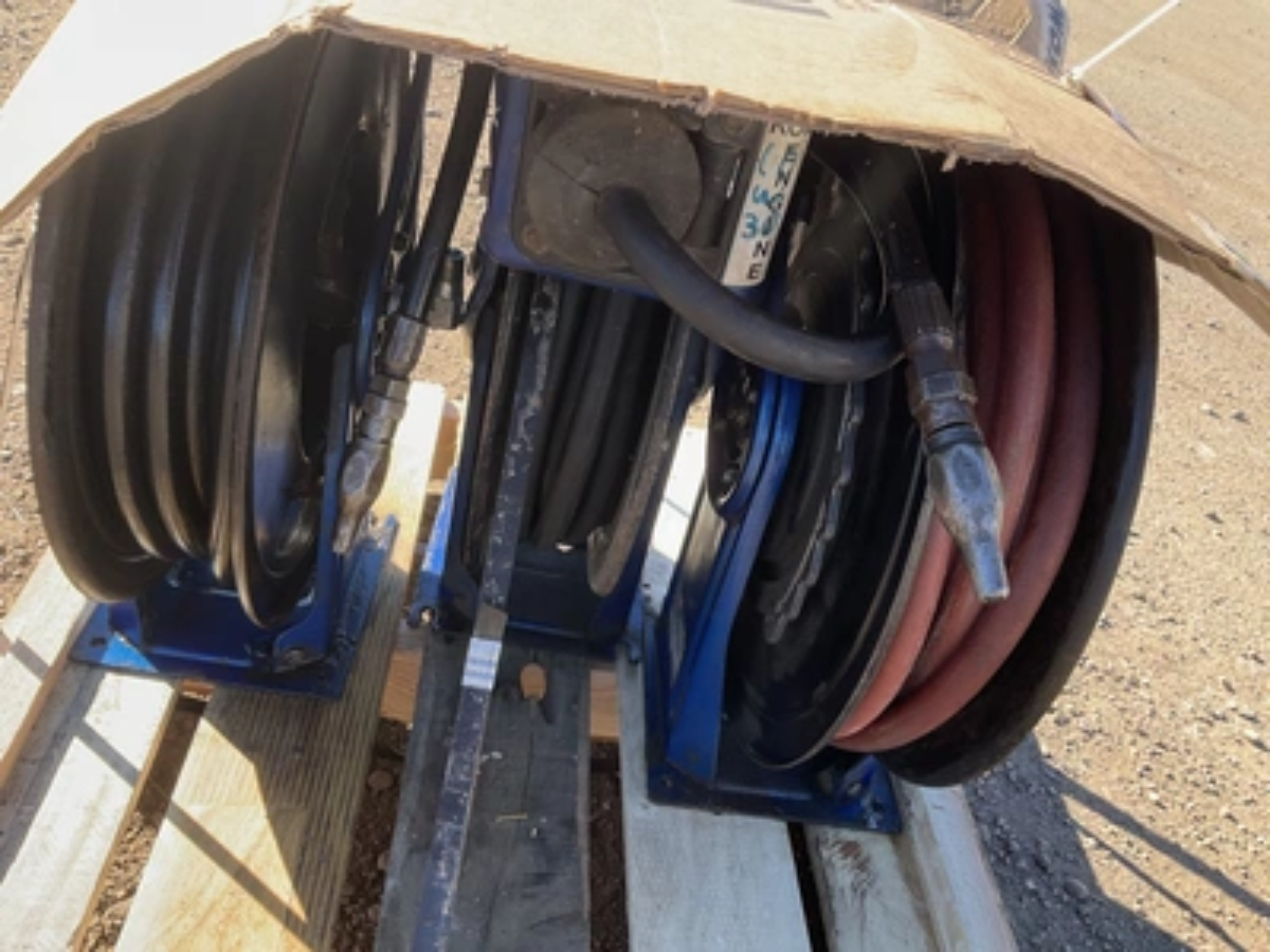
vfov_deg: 48.2
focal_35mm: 29
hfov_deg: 61.7
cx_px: 635
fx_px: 1064
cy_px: 476
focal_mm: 3
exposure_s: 1/289
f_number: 1.8
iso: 25
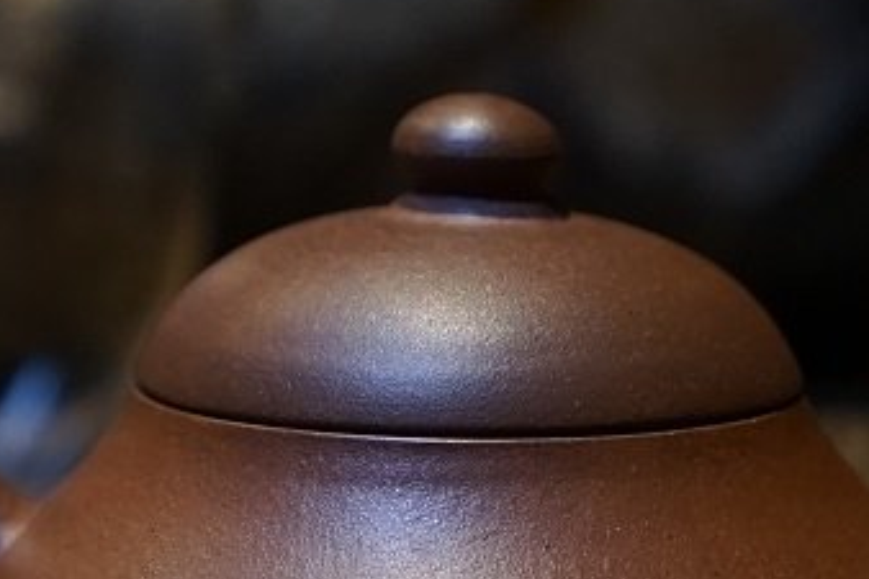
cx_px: 488
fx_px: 4994
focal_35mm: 207
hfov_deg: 9.9
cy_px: 606
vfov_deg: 6.6
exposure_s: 1/60
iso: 800
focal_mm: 35
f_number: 4
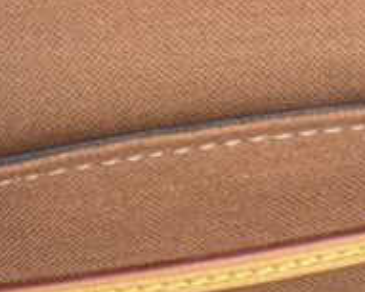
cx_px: 138
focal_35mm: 98
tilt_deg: -45.8
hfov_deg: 19.5
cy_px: 634
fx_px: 1059
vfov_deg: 13.0
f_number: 1.78
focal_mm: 6.76
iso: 200
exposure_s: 1/120
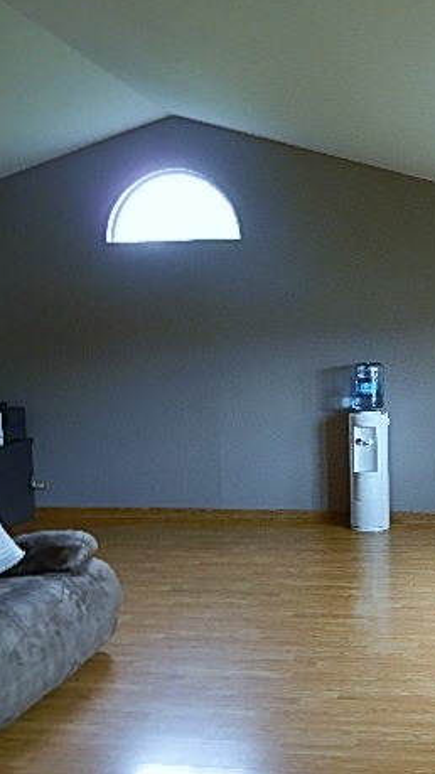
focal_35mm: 38
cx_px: 378
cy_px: 373
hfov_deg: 30.1
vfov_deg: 52.8
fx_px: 780
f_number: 3.4
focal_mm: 4.5
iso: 280
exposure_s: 1/30
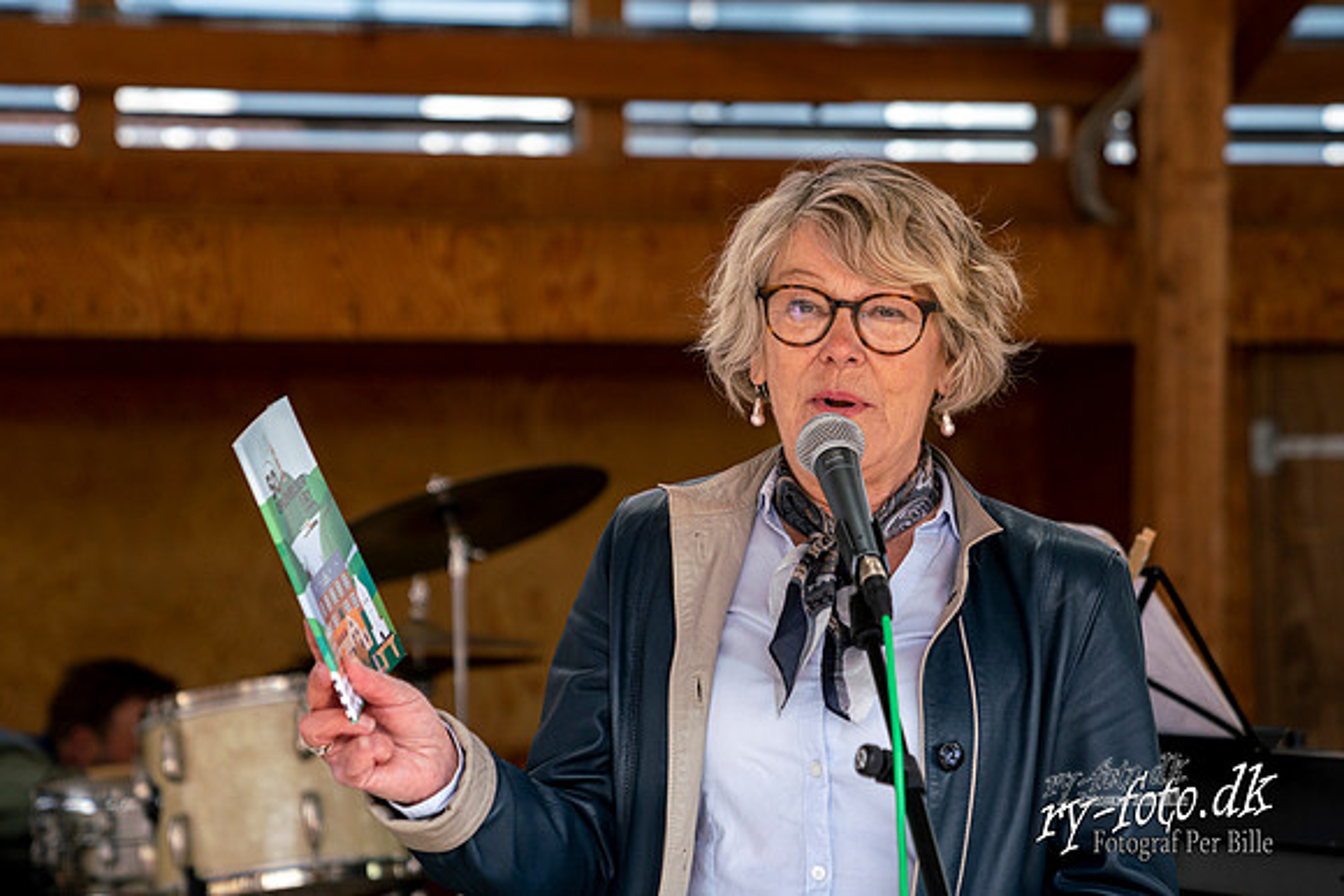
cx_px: 651
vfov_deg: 16.0
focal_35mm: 85
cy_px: 351
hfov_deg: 23.9
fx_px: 3178
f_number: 2.8
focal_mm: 70
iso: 400
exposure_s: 1/500
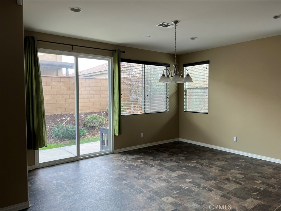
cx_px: 140
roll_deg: +0.1
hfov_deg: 67.3
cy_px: 106
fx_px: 211
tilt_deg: -2.8
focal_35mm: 26
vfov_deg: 53.1
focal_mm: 5.1
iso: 40
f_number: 1.6
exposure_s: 1/120
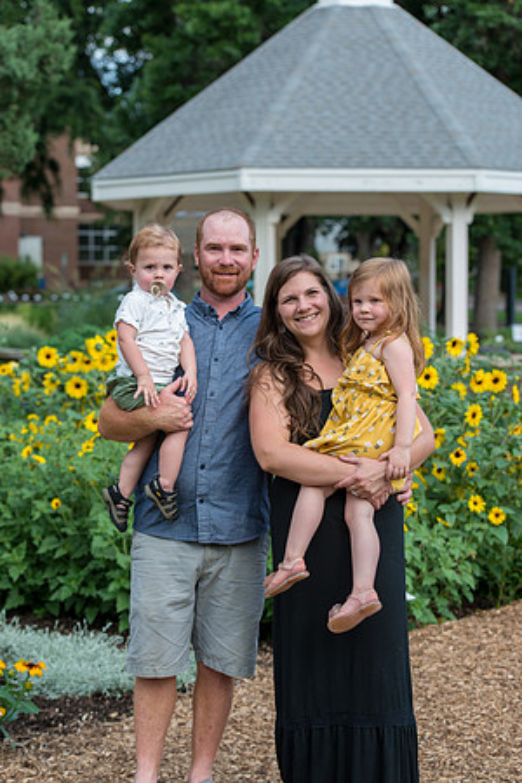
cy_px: 392
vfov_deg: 23.6
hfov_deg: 15.9
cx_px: 261
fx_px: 1870
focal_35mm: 86
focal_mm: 86
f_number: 5
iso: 250
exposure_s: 1/320
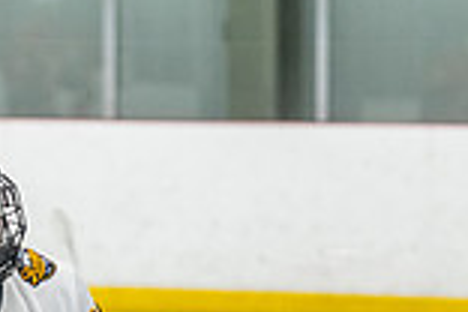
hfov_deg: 5.2
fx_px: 5135
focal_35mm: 395
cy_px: 518
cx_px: 21
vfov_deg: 3.5
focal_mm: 102
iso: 3200
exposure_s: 1/800
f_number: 2.8
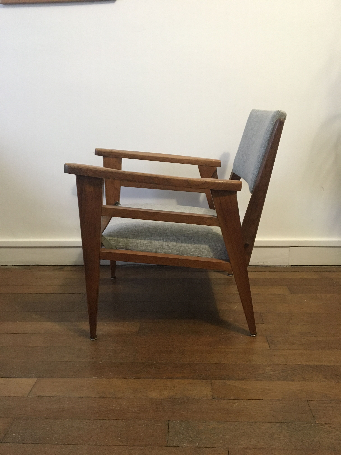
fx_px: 381
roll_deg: +1.7
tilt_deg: -17.6
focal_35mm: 29
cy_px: 228
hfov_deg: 48.2
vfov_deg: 61.7
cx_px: 170
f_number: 2.2
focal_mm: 4.15
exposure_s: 1/17
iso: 400
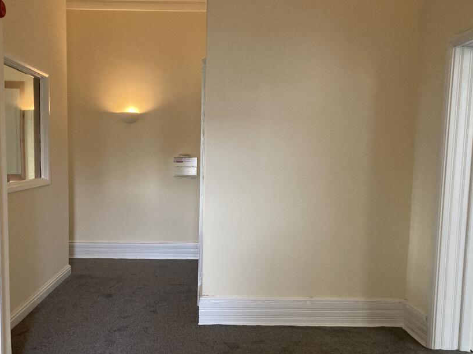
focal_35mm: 35
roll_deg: -1.2
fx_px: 478
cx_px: 210
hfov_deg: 52.5
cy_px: 203
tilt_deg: -5.6
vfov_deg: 40.6
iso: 320
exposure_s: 1/60
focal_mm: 3.99
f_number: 1.8
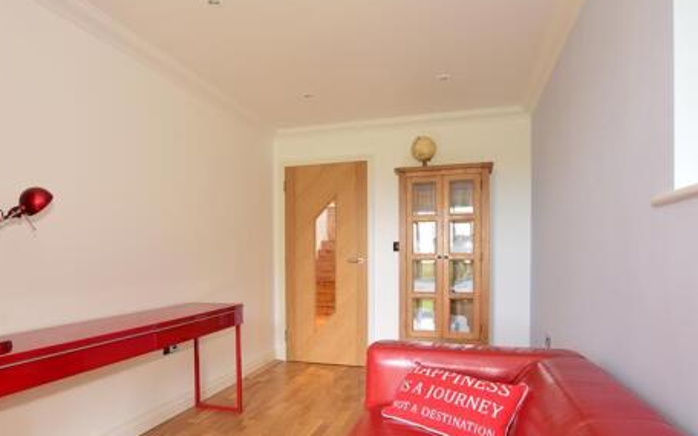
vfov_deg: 54.5
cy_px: 268
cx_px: 320
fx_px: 419
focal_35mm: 22
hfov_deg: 79.5
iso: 200
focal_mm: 10
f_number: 5
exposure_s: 1/5
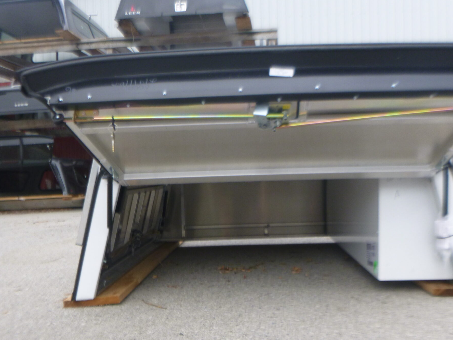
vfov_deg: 39.3
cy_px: 217
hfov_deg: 51.2
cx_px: 255
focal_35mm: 36
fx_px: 471
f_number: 3.9
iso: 100
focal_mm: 4.5
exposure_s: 1/160
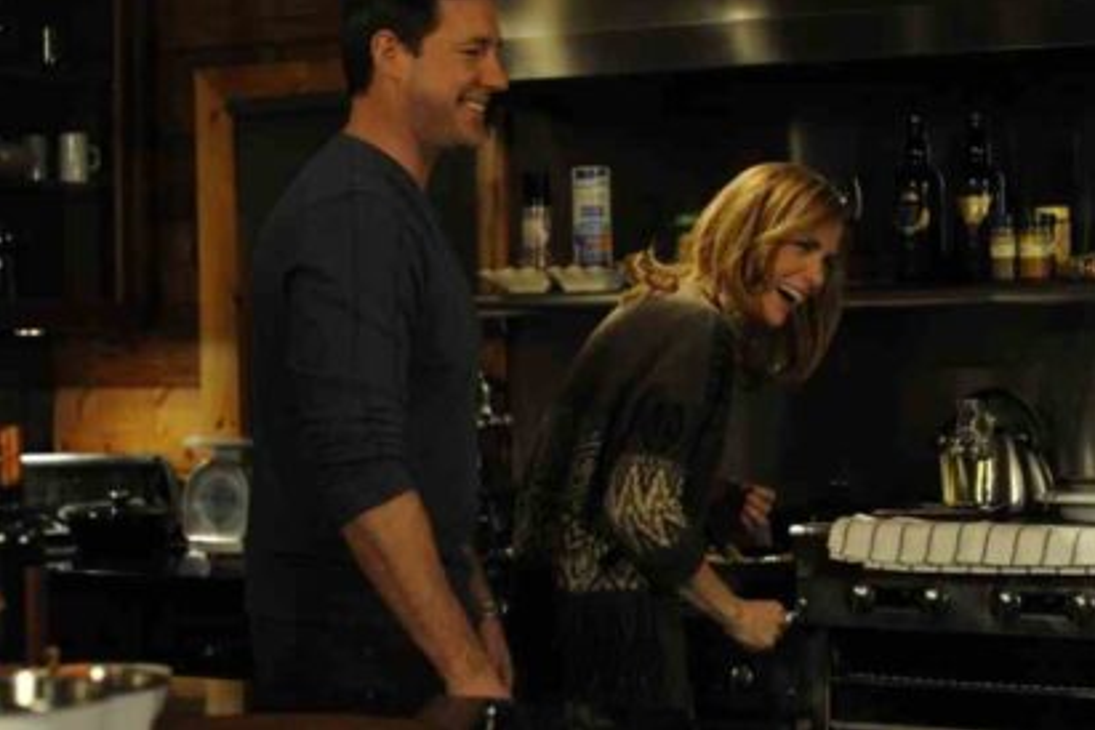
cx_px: 551
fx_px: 2616
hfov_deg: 23.6
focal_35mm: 86
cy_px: 364
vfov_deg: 15.9
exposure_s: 1/100
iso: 2500
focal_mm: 85
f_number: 3.5
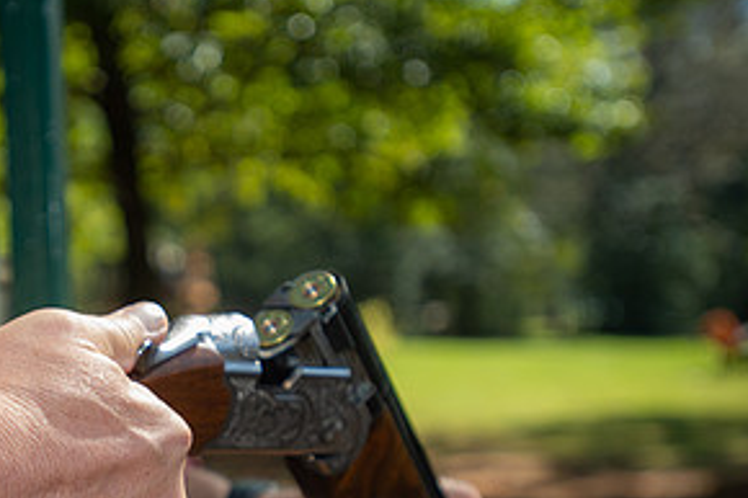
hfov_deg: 28.2
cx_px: 134
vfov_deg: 19.2
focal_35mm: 70
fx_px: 1454
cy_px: 421
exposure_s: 1/250
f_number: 2.8
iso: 80
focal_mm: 35
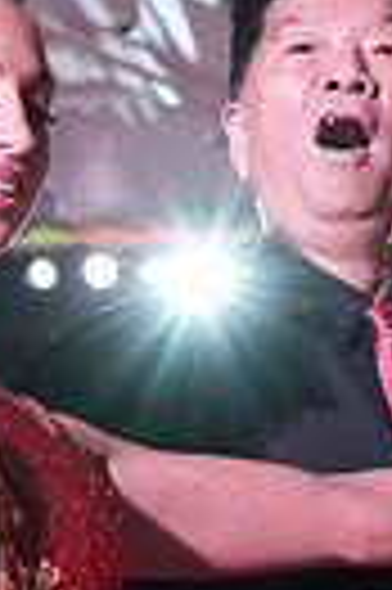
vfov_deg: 7.8
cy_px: 829
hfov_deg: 5.2
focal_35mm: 262
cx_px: 20
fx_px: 4290
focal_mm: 59
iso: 5000
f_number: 5
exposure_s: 1/320
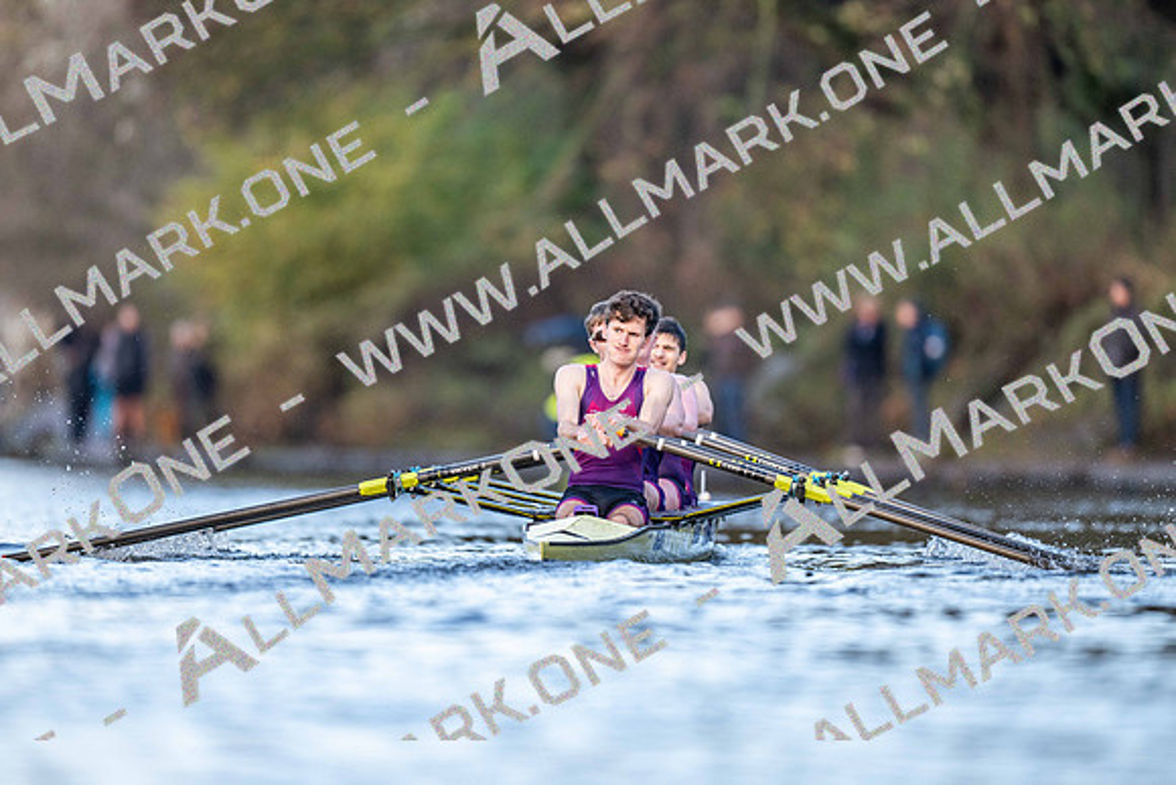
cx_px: 588
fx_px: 19604
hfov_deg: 3.4
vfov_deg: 2.3
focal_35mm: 600
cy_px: 392
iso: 2000
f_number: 4
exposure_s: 1/2500
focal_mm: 600
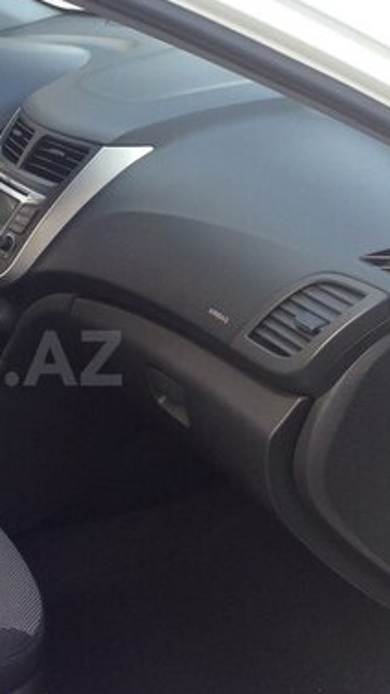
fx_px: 1158
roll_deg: +0.3
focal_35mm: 63
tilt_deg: -24.7
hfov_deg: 18.2
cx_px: -66
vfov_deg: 33.3
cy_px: 358
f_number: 2.4
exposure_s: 1/60
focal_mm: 4.12
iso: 50
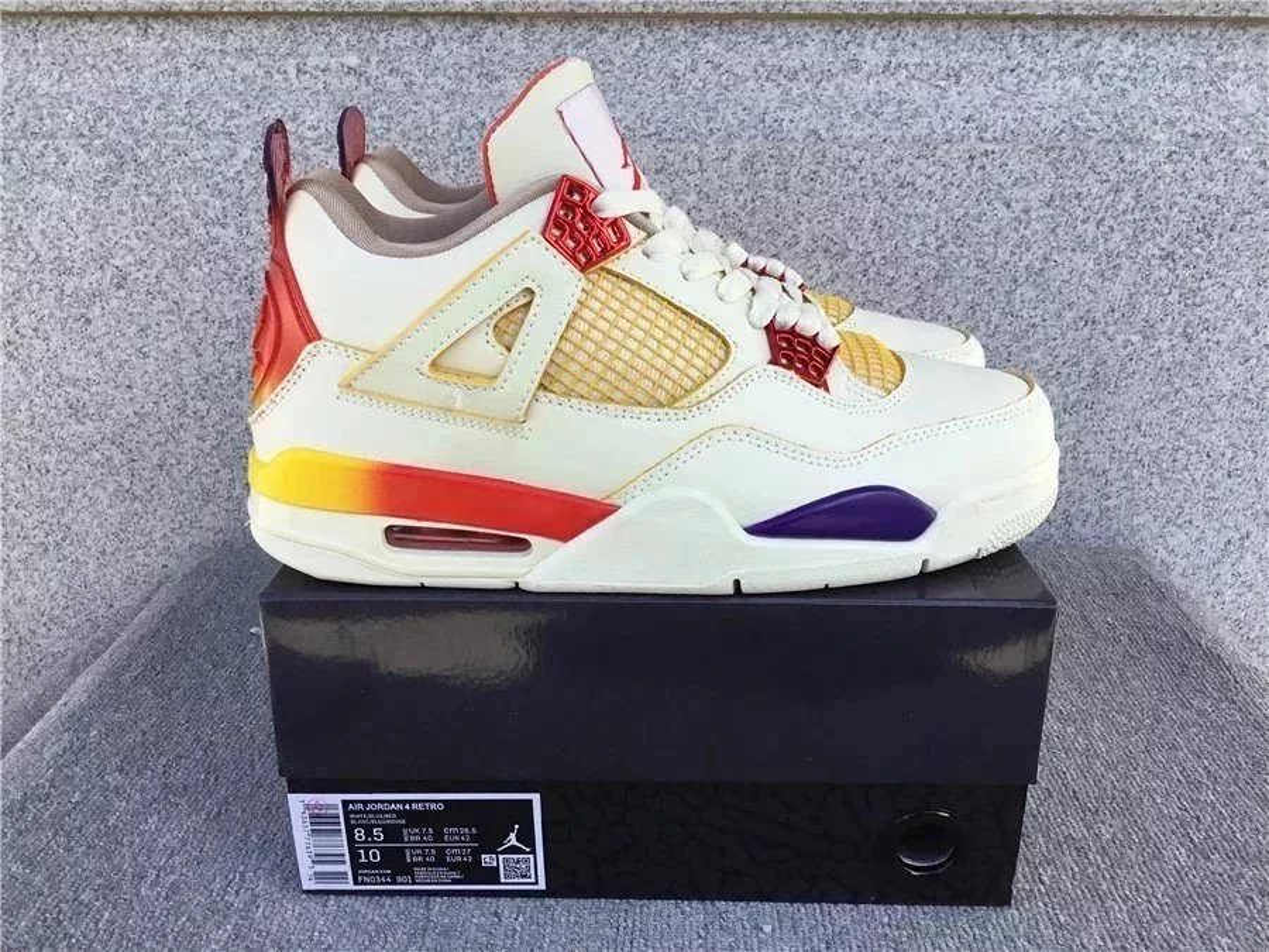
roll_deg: +0.3
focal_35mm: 31
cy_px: 476
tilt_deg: -19.5
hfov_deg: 58.4
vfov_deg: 45.4
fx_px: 1136
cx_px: 634
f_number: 2.4
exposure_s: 1/455
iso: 25
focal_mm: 3.3
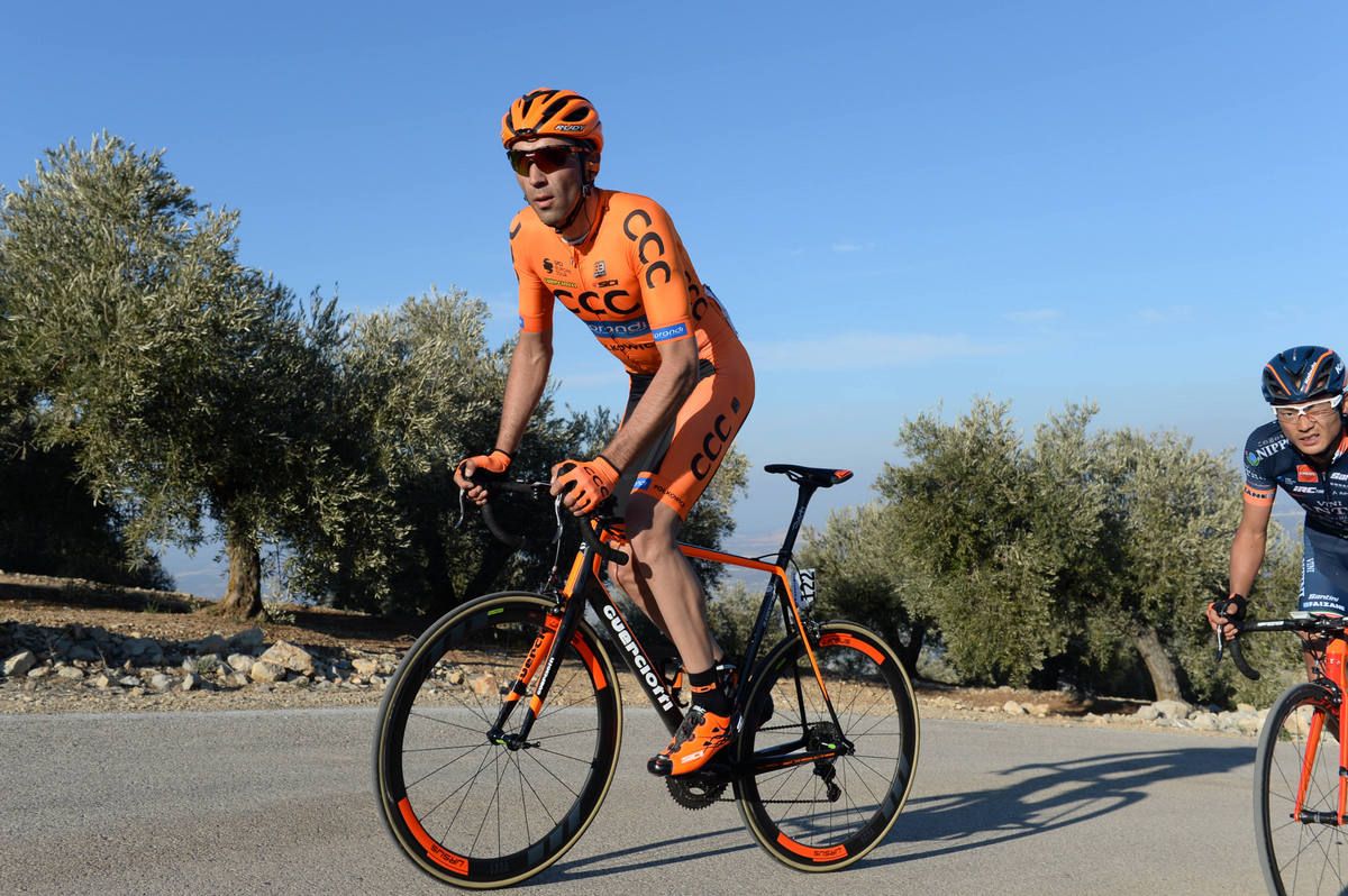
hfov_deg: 50.7
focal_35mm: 38
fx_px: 1422
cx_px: 674
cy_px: 448
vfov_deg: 35.0
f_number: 7.1
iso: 200
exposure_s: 1/640
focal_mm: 38
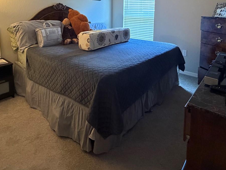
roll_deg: -0.6
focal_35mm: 25
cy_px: 28
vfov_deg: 50.6
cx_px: 112
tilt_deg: -5.7
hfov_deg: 69.4
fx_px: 163
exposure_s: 1/60
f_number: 2.2
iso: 640
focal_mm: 2.22
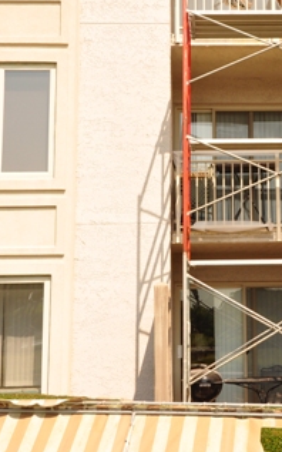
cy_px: 152
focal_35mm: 74
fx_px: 910
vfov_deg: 27.7
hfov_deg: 17.4
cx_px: 248
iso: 200
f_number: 10
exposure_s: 1/250
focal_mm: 24
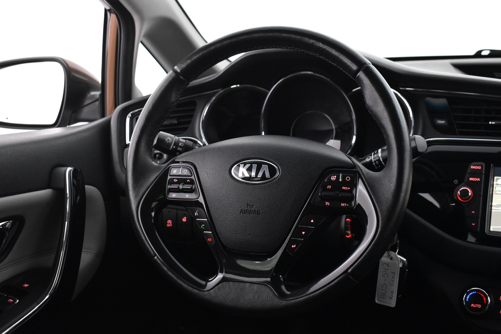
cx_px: 250
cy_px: 167
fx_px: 626
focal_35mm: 45
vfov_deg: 29.9
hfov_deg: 43.6
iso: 3200
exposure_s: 1/30
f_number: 4.2
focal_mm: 30
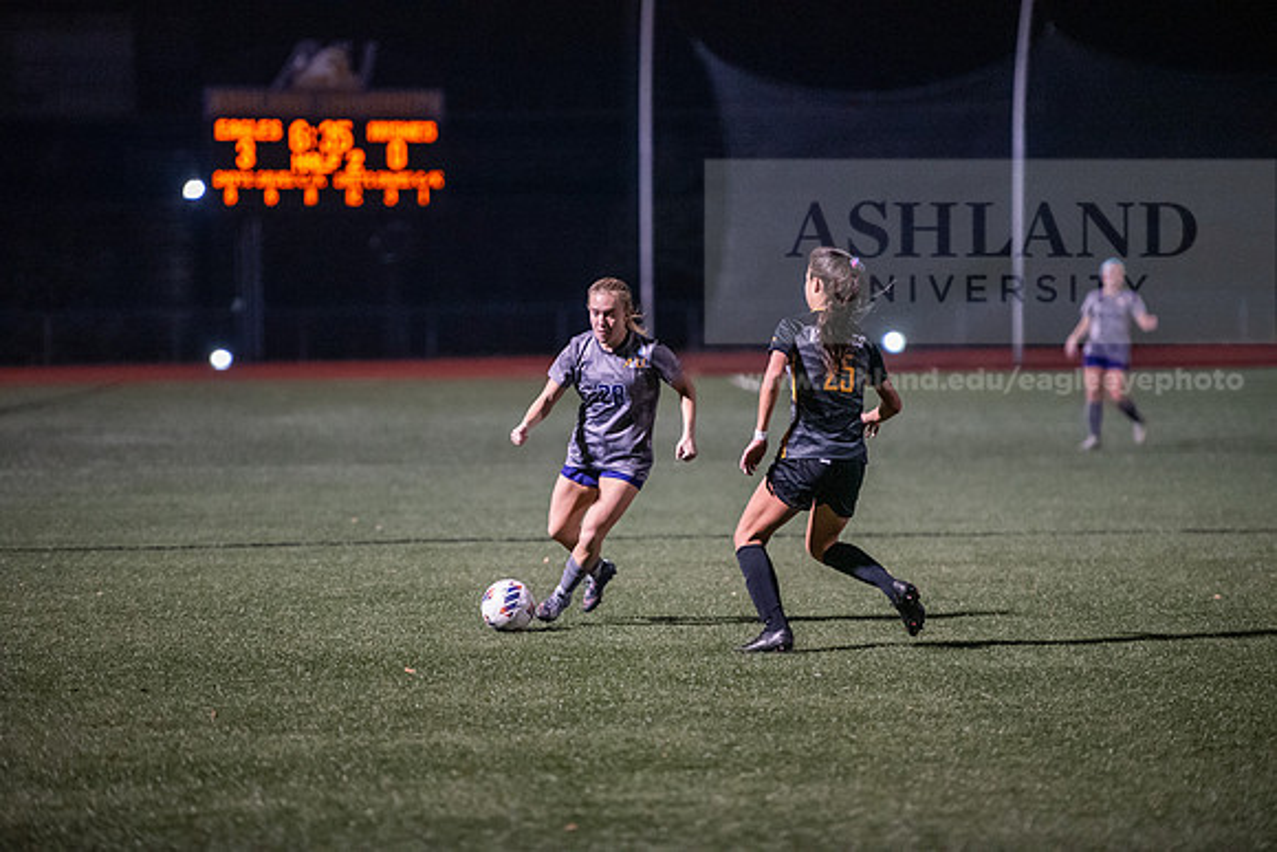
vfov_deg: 7.2
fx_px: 6741
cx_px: 638
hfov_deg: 10.8
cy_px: 426
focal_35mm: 190
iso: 8000
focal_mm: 190
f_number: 2.8
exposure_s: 1/1000
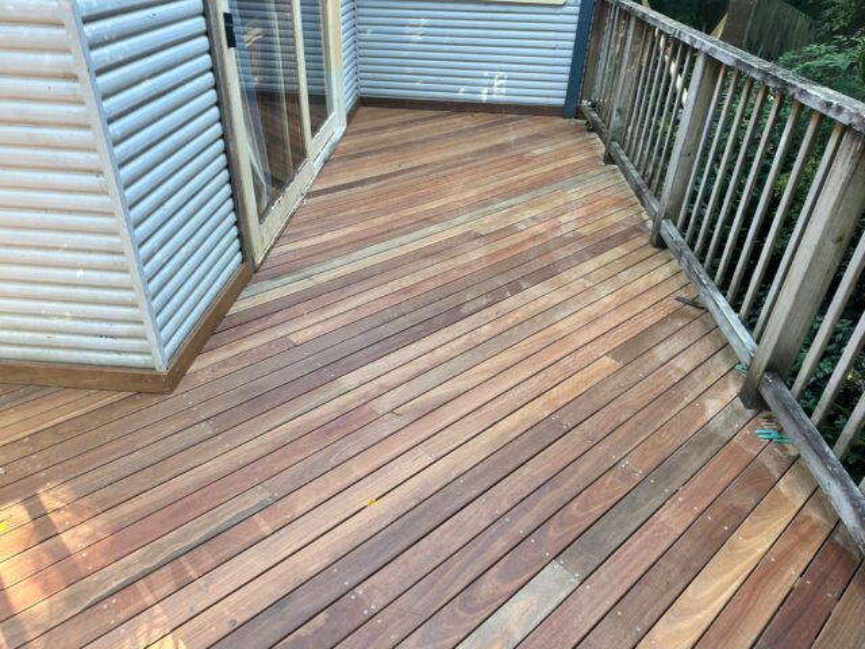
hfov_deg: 71.6
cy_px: 324
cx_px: 432
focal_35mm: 24
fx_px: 600
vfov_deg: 56.8
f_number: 1.78
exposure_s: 1/121
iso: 100
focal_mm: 6.86
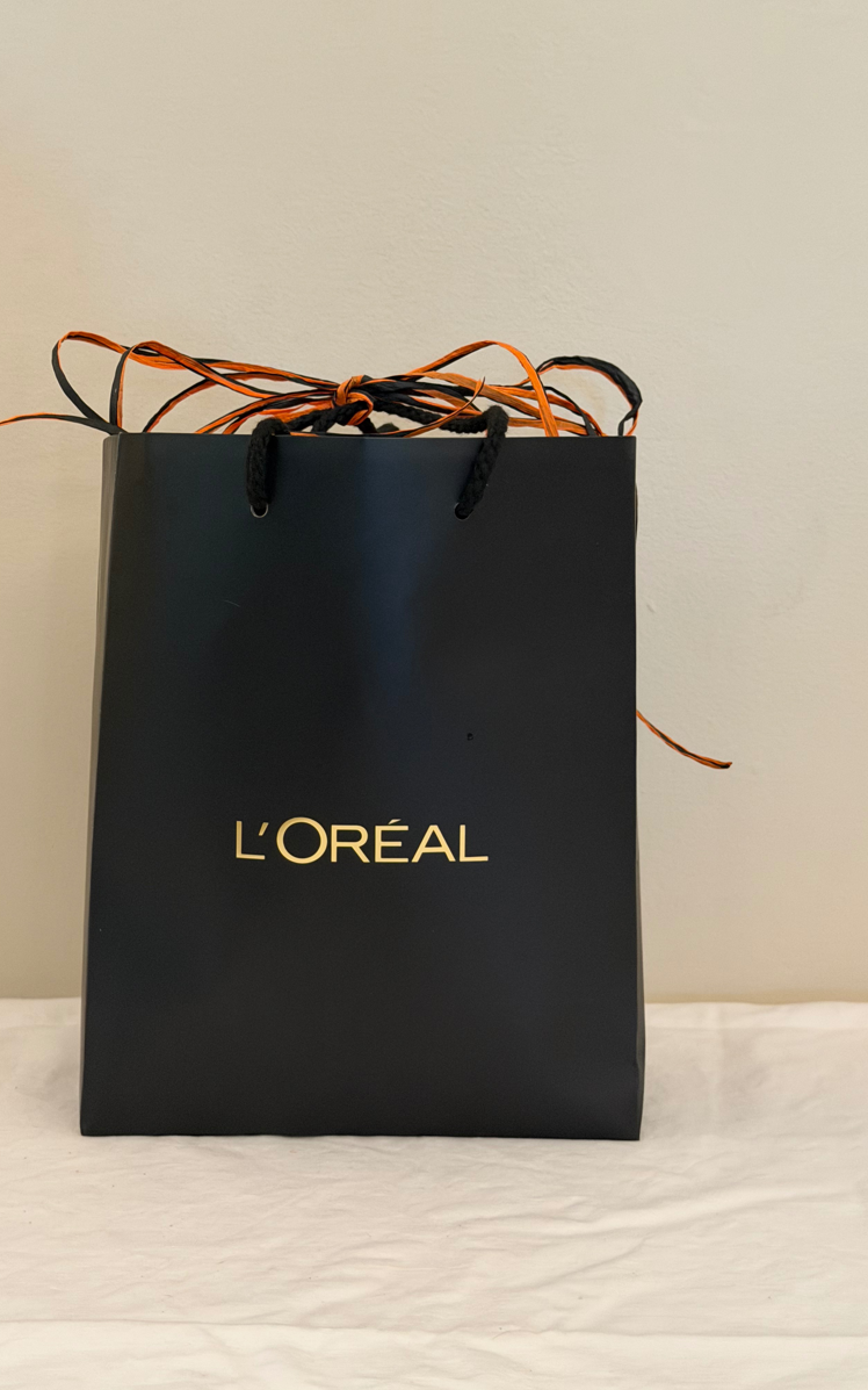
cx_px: 396
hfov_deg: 25.3
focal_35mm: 51
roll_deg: +0.6
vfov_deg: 39.6
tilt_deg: -6.8
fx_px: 1931
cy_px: 696
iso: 320
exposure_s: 1/40
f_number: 1.78
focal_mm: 6.76
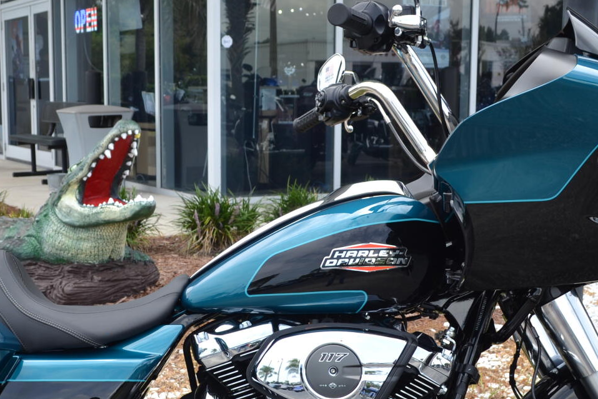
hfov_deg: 29.1
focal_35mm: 69
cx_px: 207
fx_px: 1146
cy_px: 294
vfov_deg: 19.6
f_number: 6.3
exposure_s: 1/160
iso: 100
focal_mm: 22
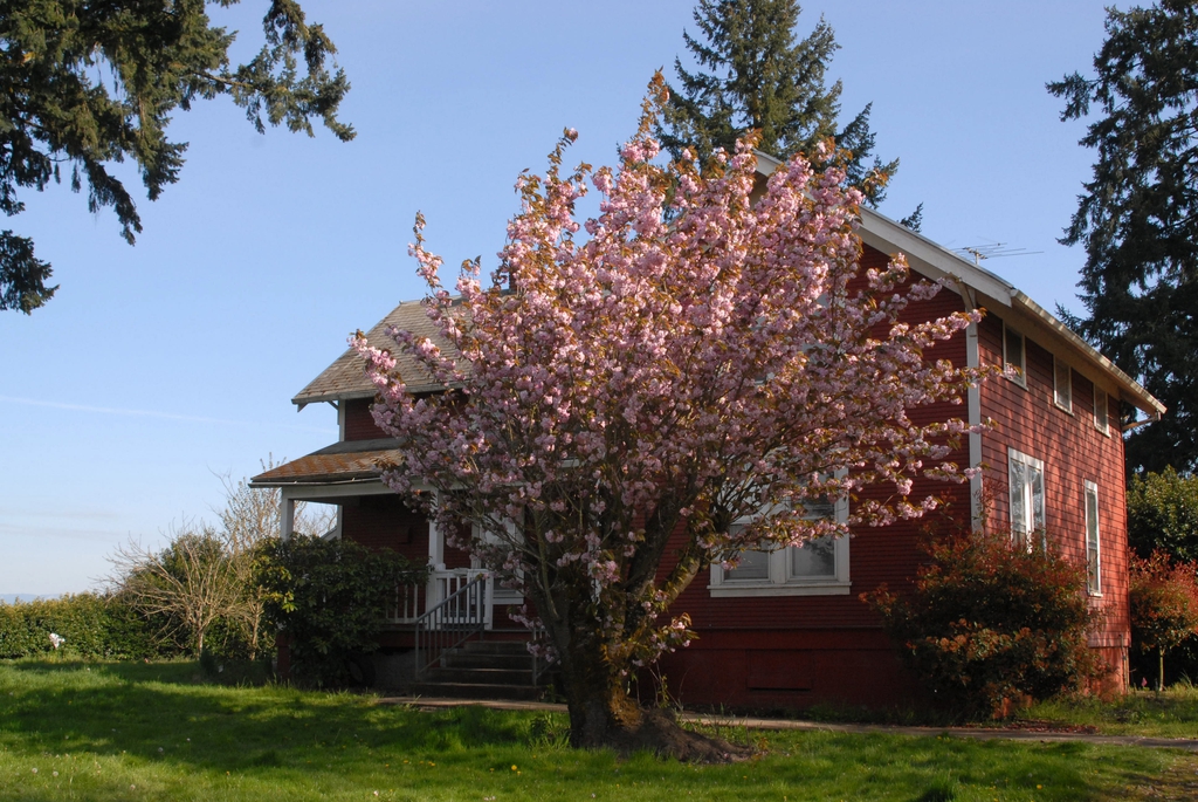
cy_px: 401
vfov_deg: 29.9
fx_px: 1499
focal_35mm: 45
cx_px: 599
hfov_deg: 43.6
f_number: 9
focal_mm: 30
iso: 400
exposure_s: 1/320
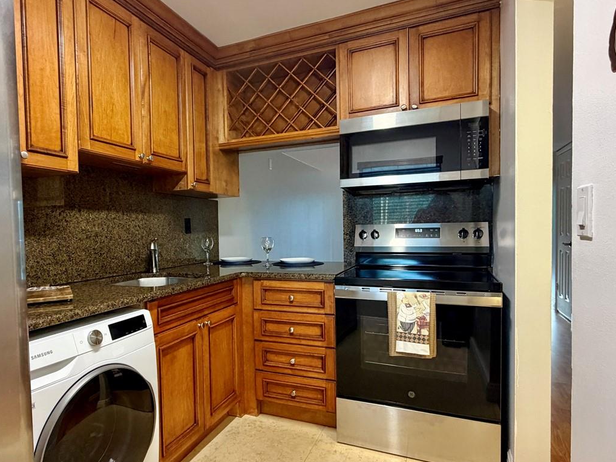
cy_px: 244
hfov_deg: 75.8
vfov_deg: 61.1
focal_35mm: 22
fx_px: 392
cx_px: 258
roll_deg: +1.4
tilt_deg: -1.8
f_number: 2.2
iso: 320
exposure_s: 1/60
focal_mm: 2.22
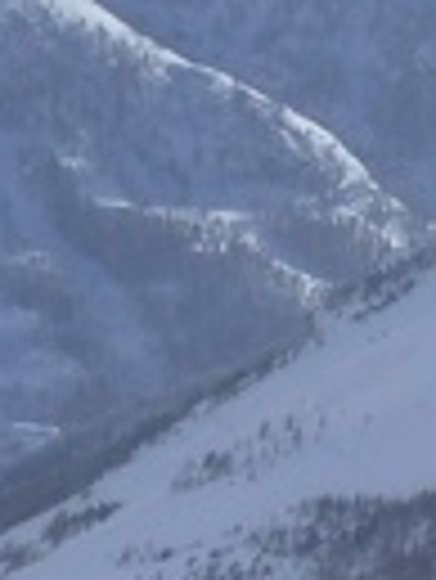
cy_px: 589
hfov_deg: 3.8
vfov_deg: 5.1
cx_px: 247
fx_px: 6539
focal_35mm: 390
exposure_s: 1/1000
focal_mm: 10.3
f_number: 5.6
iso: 80
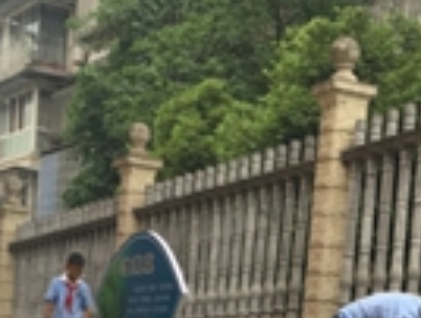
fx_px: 1316
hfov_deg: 18.0
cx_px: 349
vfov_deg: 12.6
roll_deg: -4.4
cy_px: 565
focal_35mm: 108
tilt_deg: -5.0
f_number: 2.2
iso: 25
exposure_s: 1/472
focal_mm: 4.15
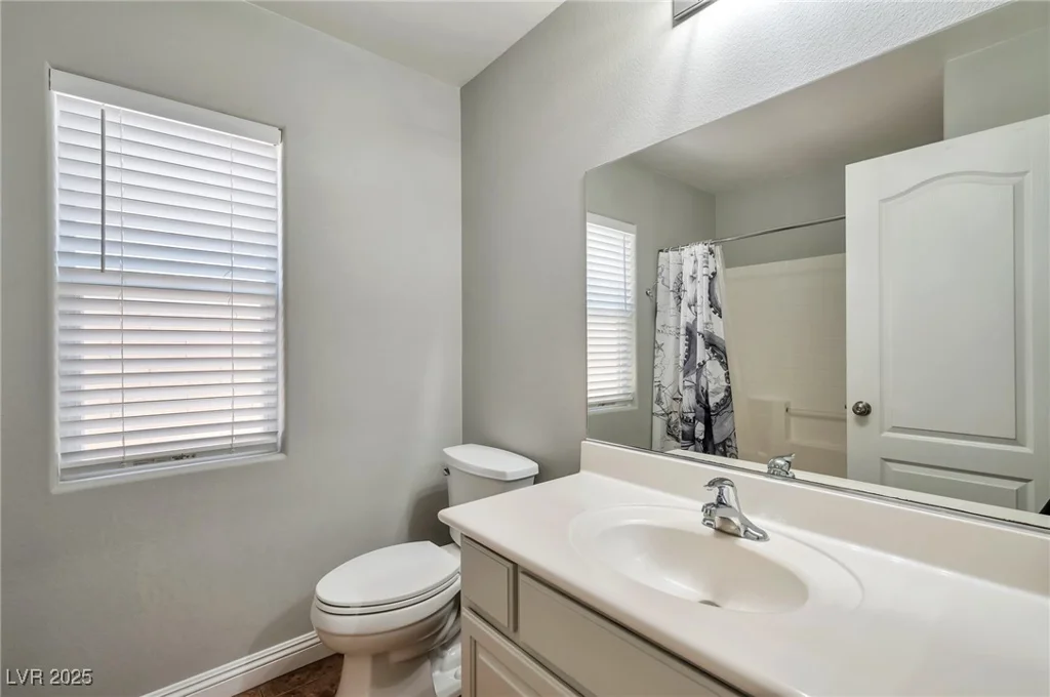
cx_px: 525
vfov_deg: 73.6
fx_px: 466
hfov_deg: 96.8
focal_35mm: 16
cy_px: 348
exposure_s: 1/30
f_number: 10
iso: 400
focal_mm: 16
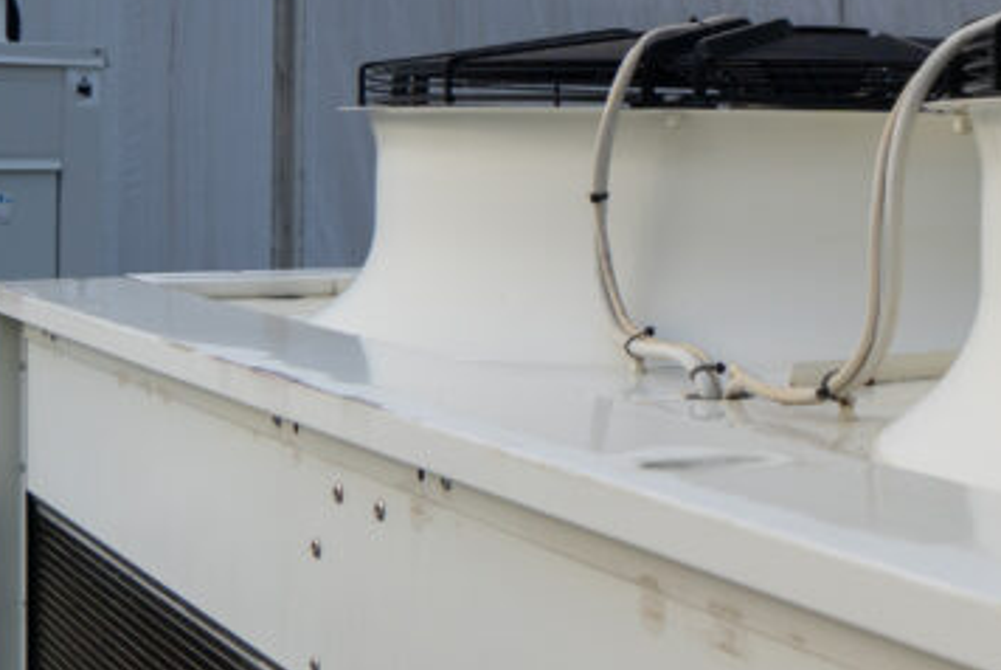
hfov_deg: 25.0
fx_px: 1920
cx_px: 1333
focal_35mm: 69
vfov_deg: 19.6
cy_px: 173
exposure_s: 1/640
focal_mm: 24
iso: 250
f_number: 8
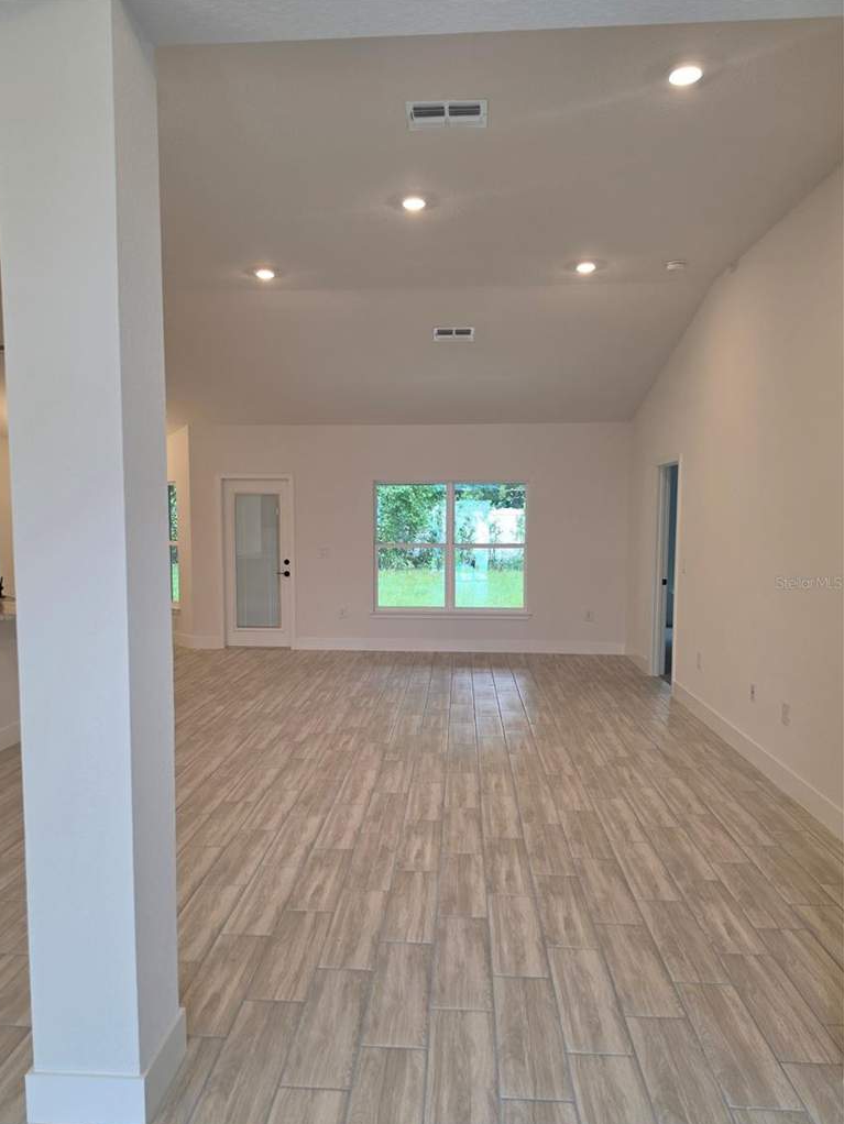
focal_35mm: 24
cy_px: 582
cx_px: 405
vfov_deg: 71.6
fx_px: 780
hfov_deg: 56.8
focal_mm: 6.5
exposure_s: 1/120
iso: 80
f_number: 1.4
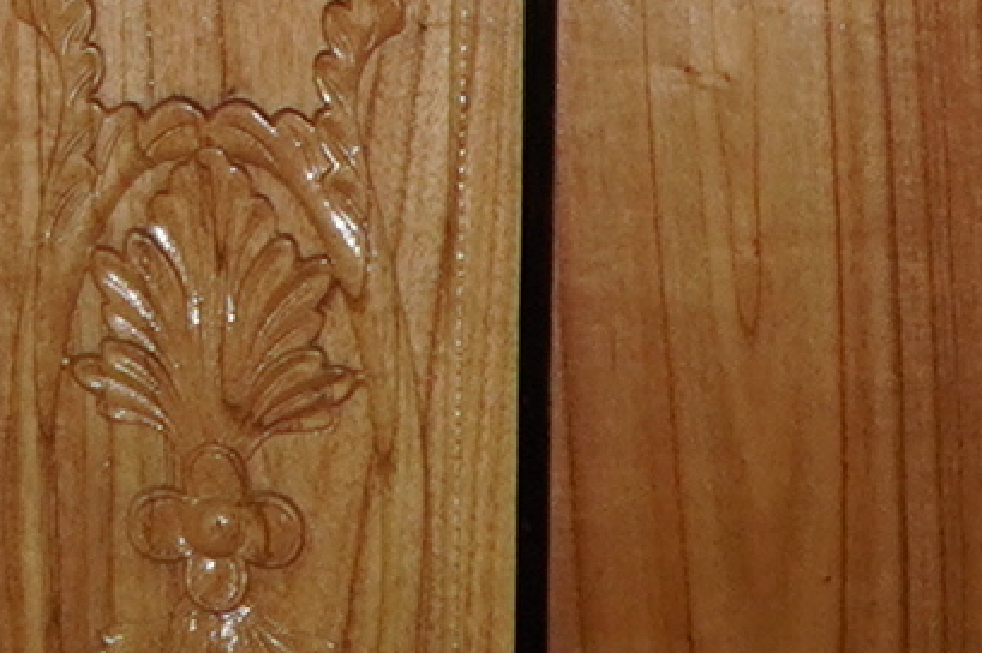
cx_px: -1474
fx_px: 6914
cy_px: -1462
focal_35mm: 254
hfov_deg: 7.5
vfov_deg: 5.1
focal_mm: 23
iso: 500
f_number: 4
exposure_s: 1/60
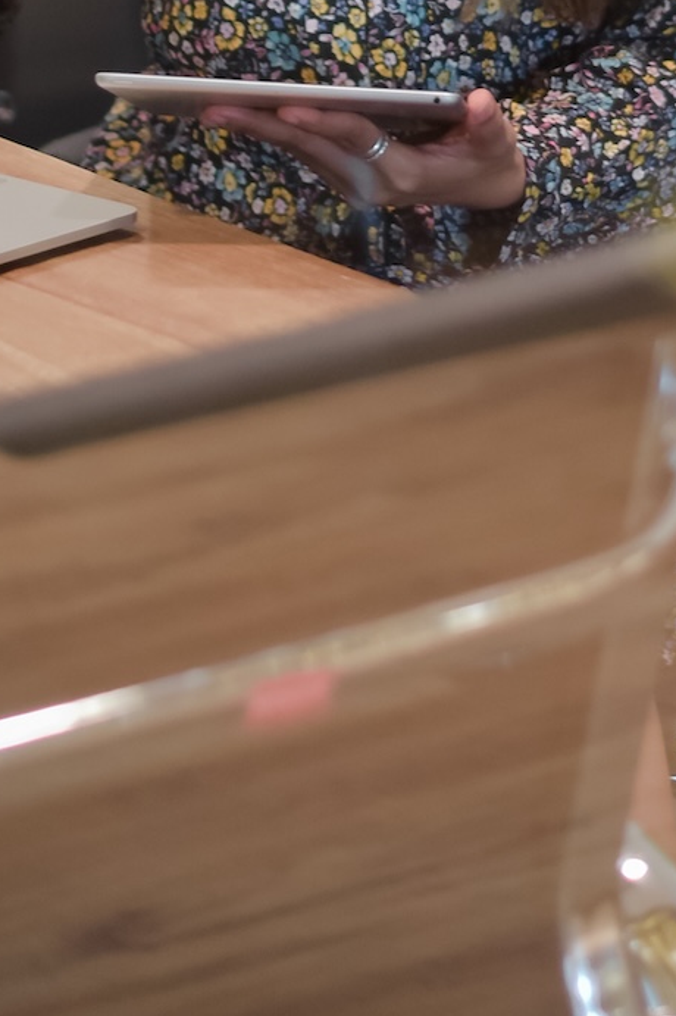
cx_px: 522
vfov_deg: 11.0
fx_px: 5103
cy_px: -391
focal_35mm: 181
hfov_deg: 7.6
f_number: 1.8
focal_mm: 50
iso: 800
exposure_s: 1/80
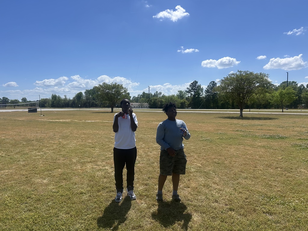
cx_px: 154
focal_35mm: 26
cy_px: 116
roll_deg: +0.4
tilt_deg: -0.8
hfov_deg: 67.3
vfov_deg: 53.1
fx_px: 231
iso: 50
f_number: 1.5
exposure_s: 1/6993
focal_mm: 5.7
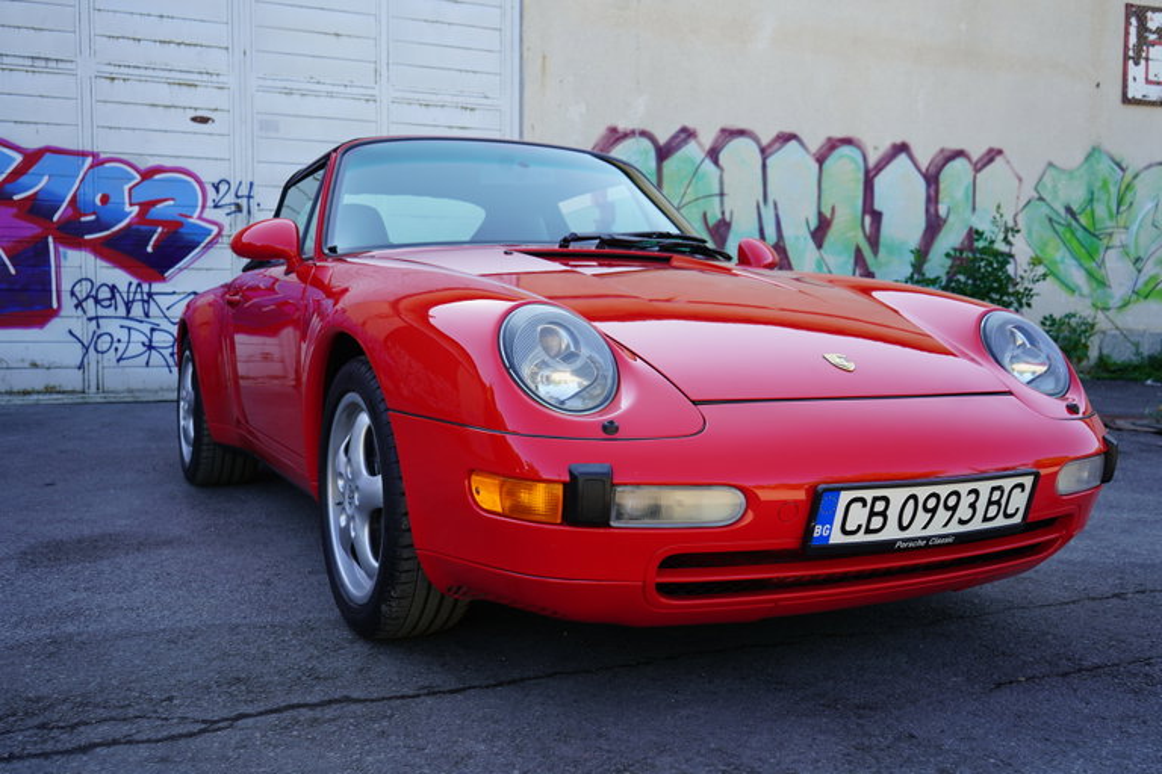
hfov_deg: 57.2
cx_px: 581
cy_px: 387
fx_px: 1065
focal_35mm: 33
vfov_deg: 40.0
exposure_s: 1/80
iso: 100
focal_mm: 33
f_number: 5.6
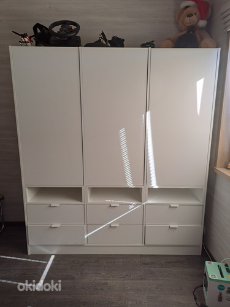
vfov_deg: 71.6
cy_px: 154
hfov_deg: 56.8
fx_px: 213
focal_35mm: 24
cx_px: 115
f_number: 1.8
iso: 50
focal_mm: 5.23
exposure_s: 1/50
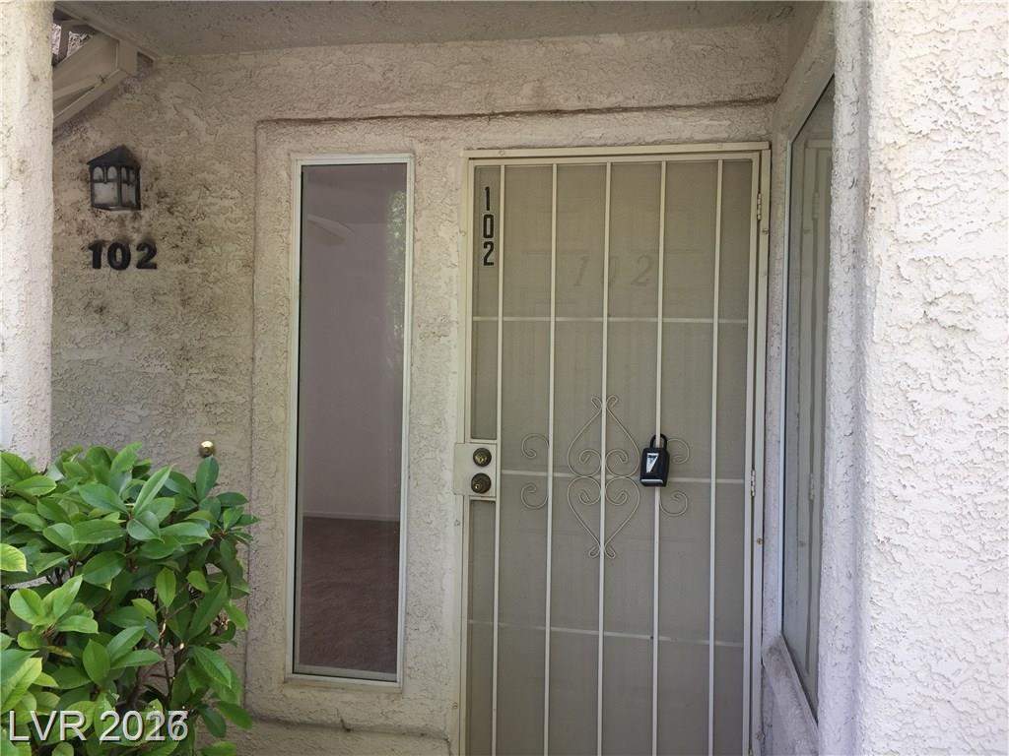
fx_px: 845
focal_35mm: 29
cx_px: 504
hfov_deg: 61.7
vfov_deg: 48.2
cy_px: 378
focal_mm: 4.15
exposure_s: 1/121
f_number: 2.2
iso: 32
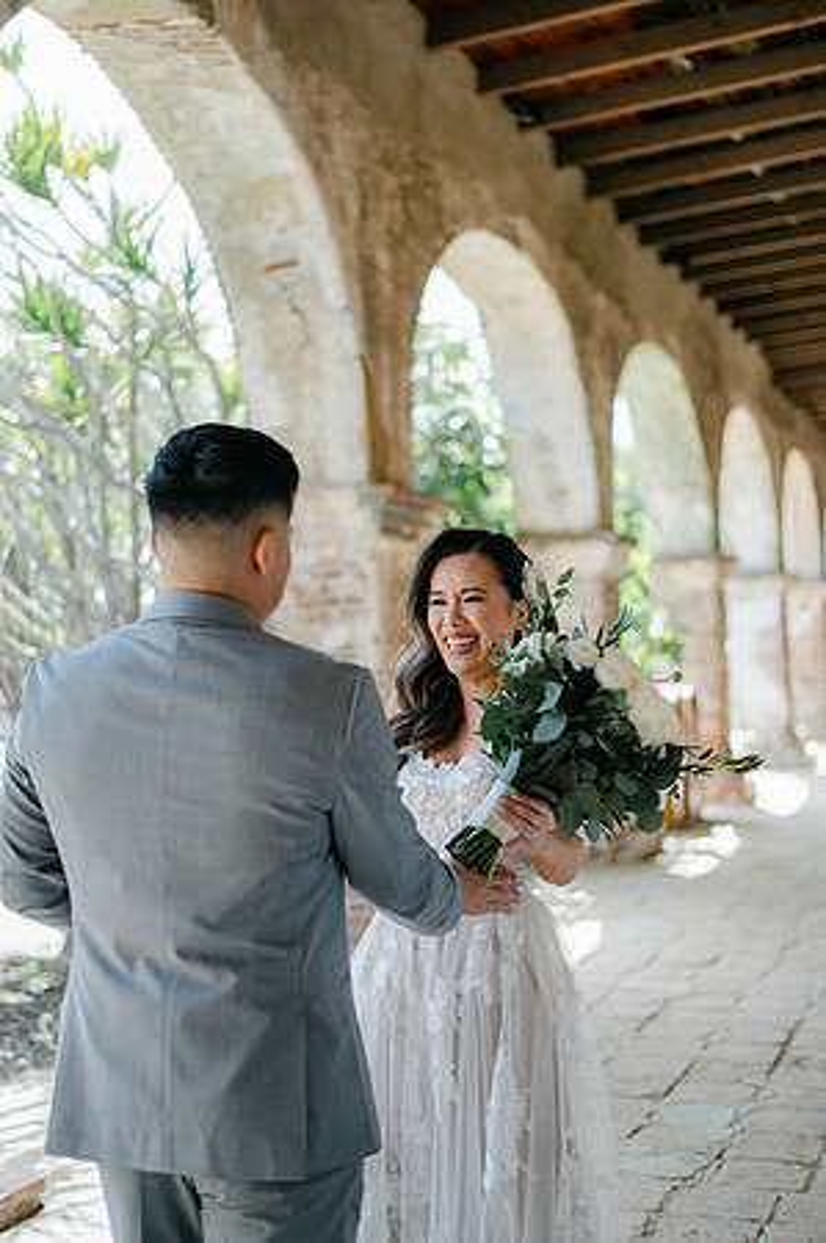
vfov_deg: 39.6
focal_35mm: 50
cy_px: 622
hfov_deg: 26.9
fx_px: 1725
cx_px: 413
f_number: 2
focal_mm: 50
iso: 100
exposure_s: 1/1000
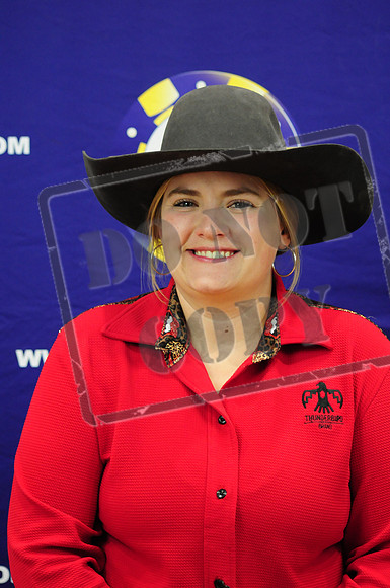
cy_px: 294
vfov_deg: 19.5
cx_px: 195
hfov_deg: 13.0
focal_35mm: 105
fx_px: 1711
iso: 1250
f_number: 4
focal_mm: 70
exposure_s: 1/125
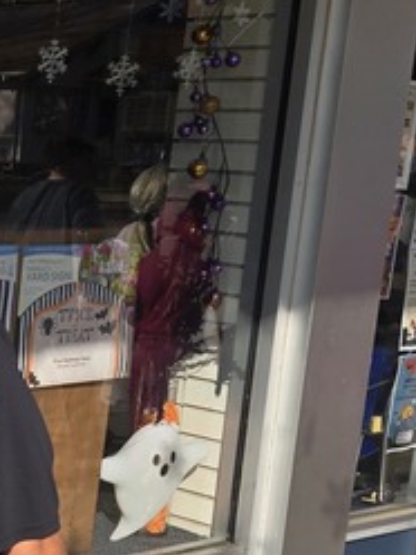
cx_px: -284
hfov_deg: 14.1
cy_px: 465
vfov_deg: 20.4
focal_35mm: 95
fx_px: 1522
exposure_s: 1/2430
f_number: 1.8
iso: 25
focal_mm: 5.4
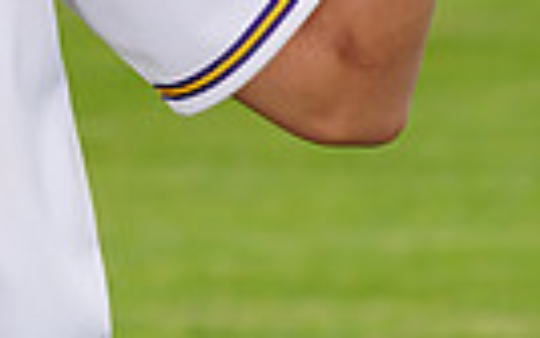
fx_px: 12122
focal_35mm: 823
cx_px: -536
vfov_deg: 1.6
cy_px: -288
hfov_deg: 2.5
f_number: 9
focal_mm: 187
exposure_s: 1/250
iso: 160
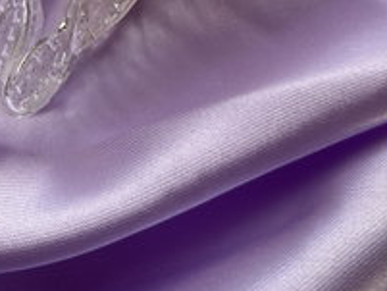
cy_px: -165
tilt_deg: -71.4
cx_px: 144
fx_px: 772
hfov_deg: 28.0
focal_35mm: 69
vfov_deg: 18.5
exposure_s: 1/572
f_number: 1.5
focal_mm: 5.7
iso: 50
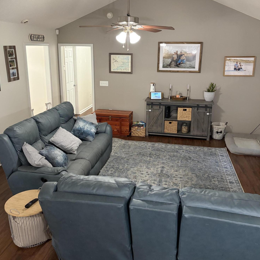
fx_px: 263
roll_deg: -0.7
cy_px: 113
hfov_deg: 52.5
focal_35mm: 31
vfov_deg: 52.4
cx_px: 130
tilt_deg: -14.1
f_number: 1.6
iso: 400
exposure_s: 1/40
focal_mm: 5.96
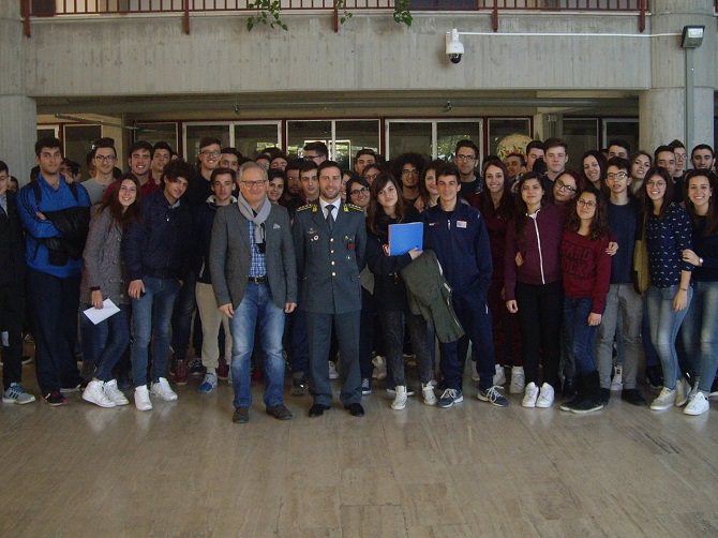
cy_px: 269
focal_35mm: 38
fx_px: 788
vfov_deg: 37.7
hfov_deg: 49.0
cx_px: 359
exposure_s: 1/40
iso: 200
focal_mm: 6.2
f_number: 2.7
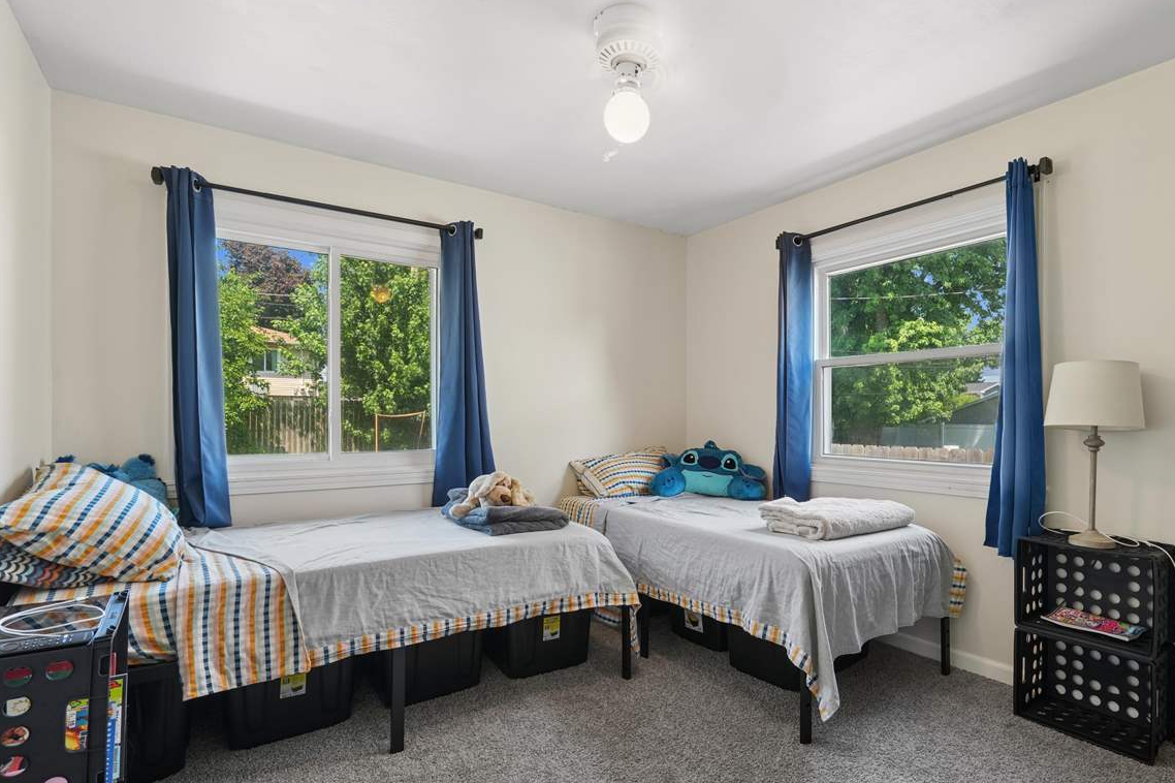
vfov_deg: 67.3
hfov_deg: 89.7
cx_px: 652
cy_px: 414
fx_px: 587
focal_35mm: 18
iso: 400
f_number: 10
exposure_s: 1/13
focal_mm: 16
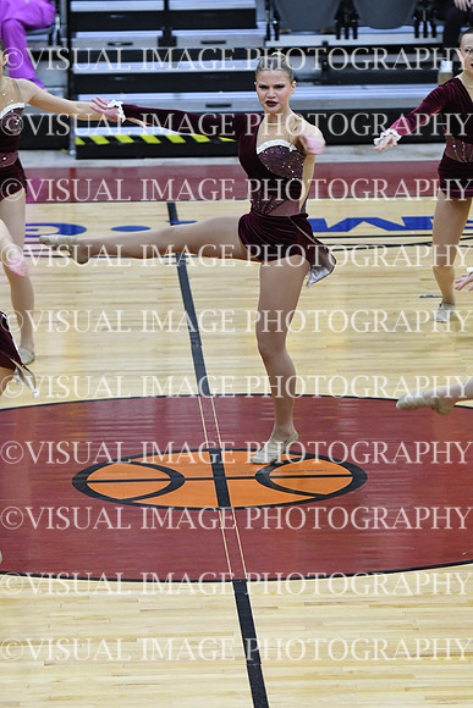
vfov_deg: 9.1
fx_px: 4431
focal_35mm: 225
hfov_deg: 6.1
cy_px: 354
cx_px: 236
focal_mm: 150
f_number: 3.5
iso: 4000
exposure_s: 1/400
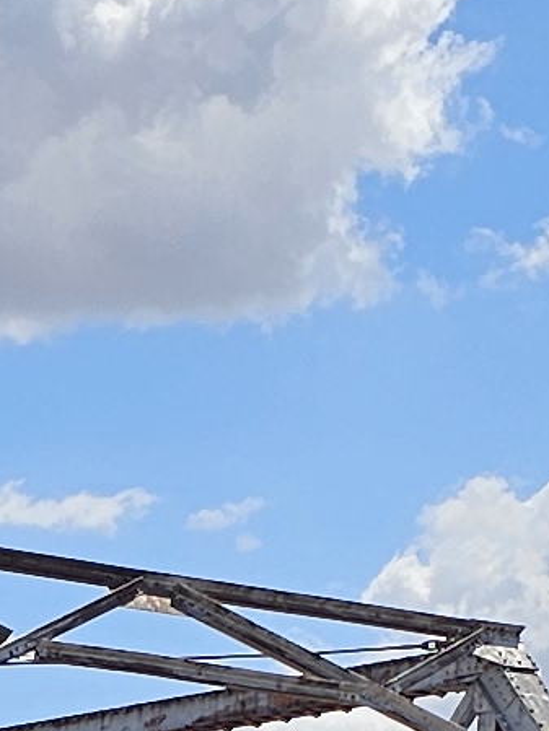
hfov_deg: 7.0
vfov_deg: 8.7
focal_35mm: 205
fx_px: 4333
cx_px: -613
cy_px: 1779
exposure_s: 1/1135
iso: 10
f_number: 1.7
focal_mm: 6.3
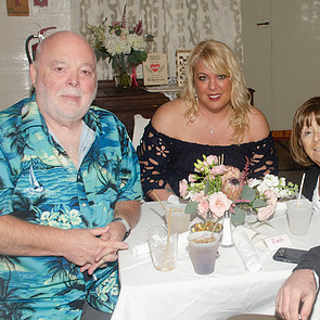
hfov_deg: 30.3
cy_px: 177
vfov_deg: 31.1
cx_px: 259
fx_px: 575
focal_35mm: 55
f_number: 5.6
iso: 400
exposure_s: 1/60
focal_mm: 22
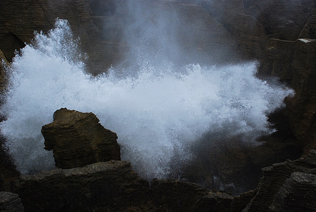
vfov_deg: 34.3
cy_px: 106
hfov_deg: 49.5
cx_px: 158
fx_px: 343
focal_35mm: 39
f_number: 5.6
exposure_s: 1/640
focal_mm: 26
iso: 400
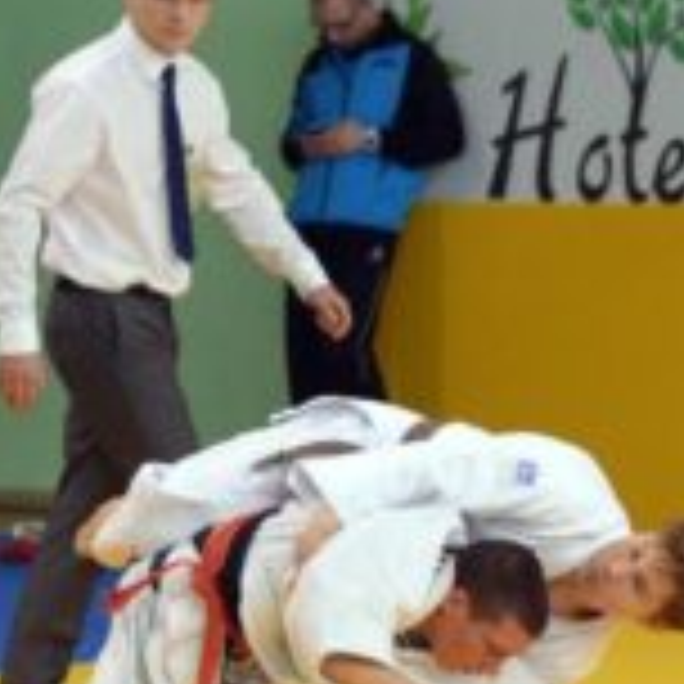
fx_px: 3733
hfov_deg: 10.4
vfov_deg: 10.5
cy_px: 407
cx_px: 14
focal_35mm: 167
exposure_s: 1/800
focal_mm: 50
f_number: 2.5
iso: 1000
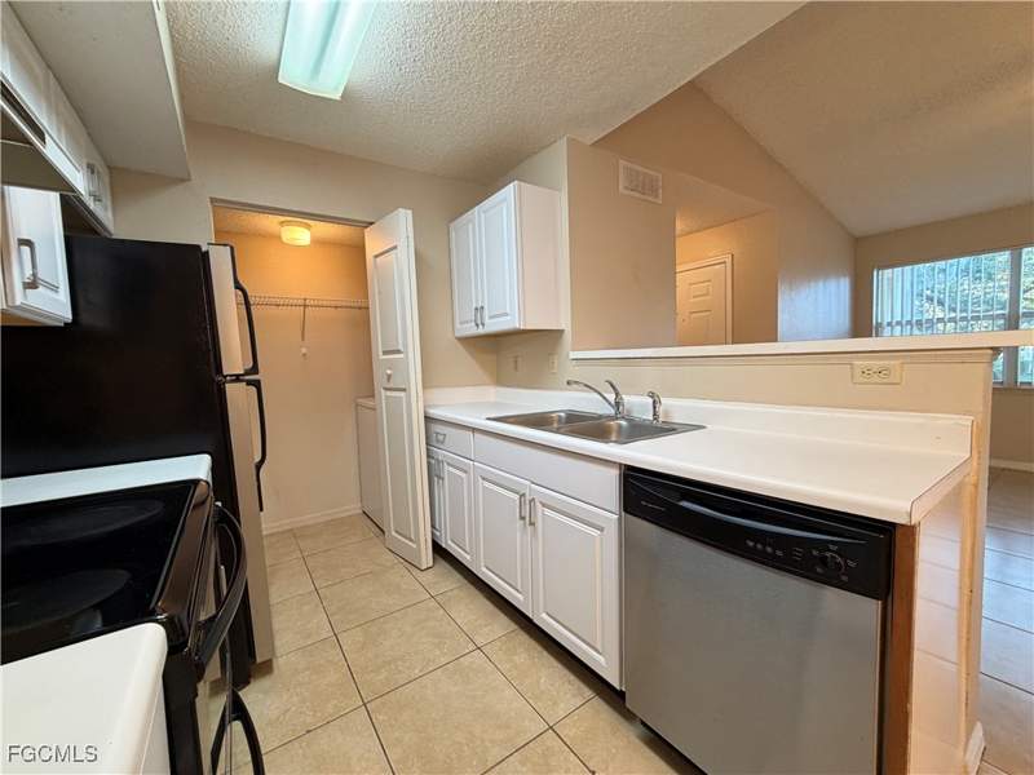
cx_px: 517
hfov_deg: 102.1
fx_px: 418
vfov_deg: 85.7
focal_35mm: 14
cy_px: 388
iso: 200
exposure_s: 1/60
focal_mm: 2.22
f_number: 2.2
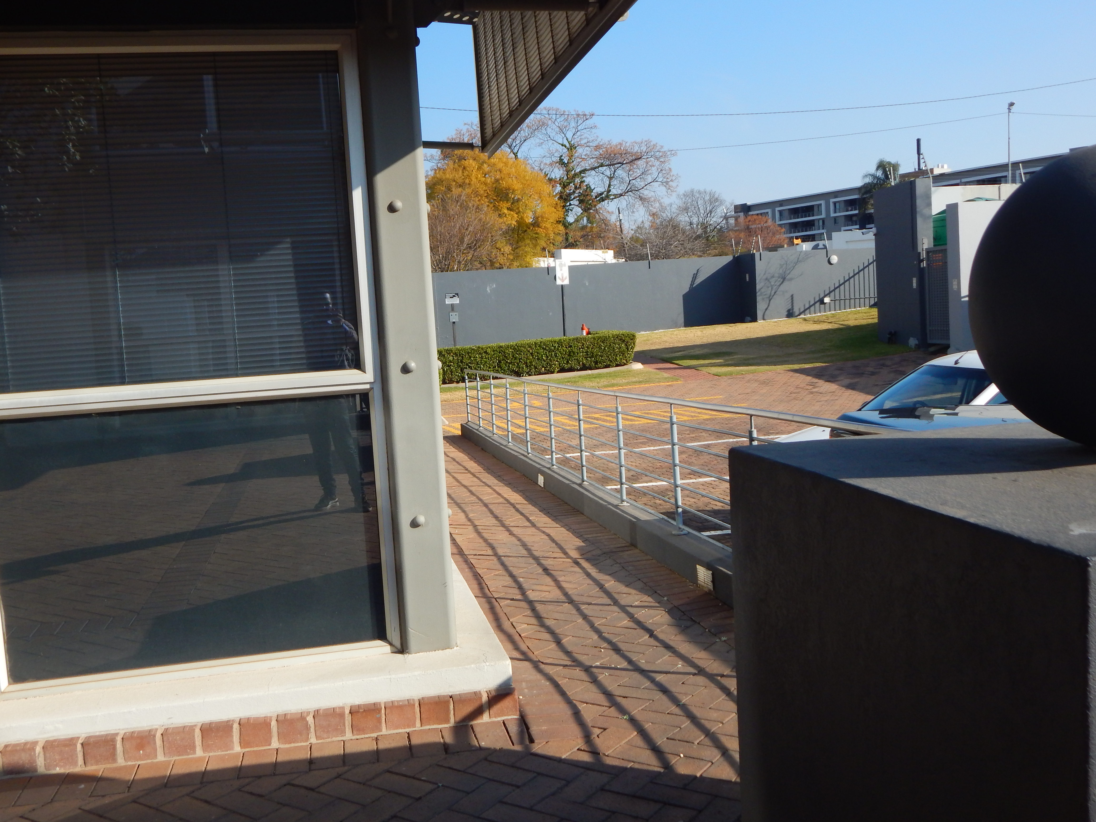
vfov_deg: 41.8
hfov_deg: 54.0
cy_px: 411
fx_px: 1076
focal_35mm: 34
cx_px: 548
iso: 125
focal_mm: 6.1
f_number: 3.3
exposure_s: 1/1000
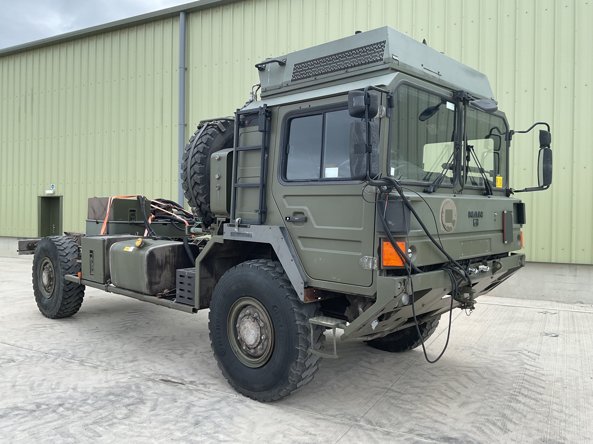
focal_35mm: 29
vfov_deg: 48.2
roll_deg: -0.5
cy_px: 222
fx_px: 497
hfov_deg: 61.7
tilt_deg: +0.2
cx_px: 296
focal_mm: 3
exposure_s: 1/509
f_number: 1.8
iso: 16
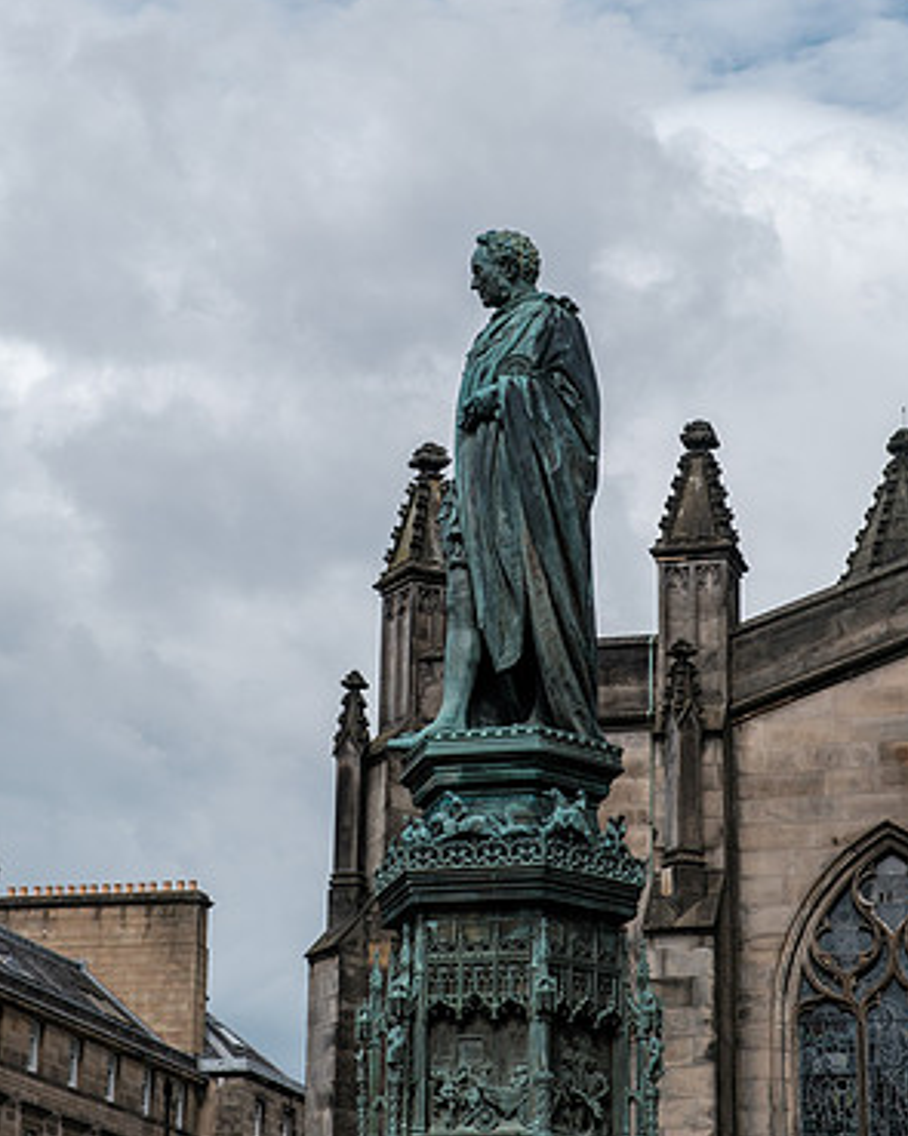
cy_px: 474
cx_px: 456
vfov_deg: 20.2
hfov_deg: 16.2
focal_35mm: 95
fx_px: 3193
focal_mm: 55
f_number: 5.6
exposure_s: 1/2000
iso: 160
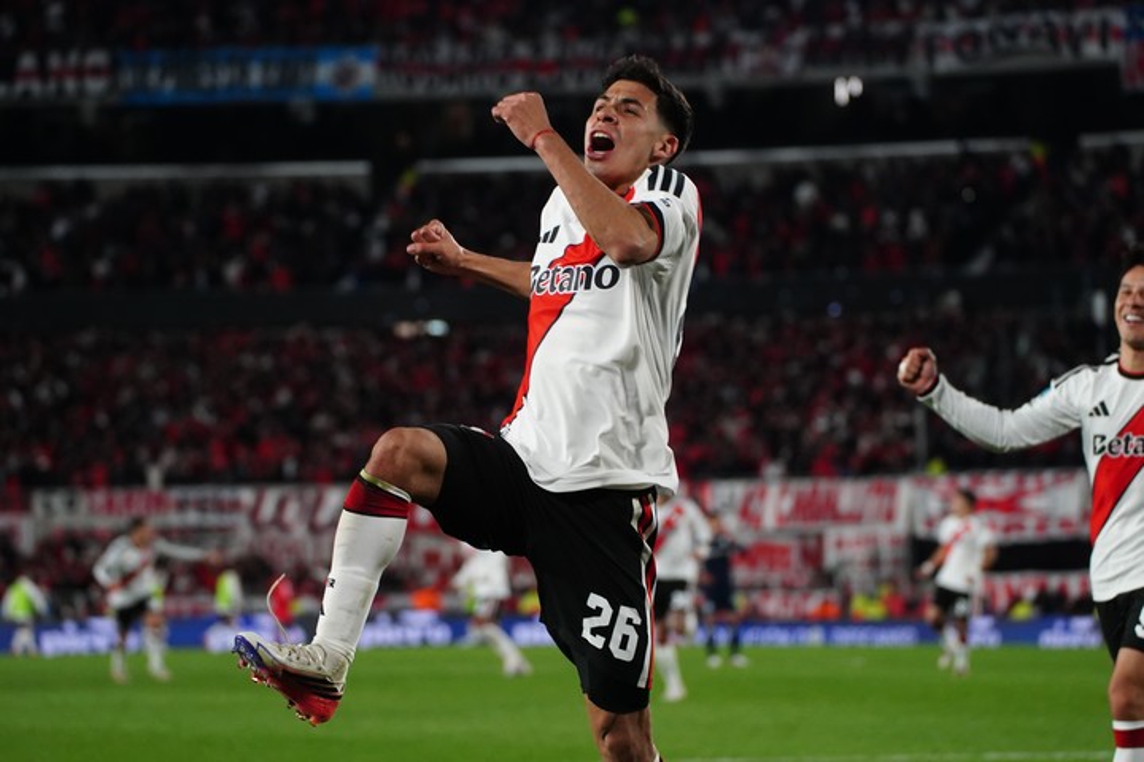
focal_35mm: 169
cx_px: 572
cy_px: 381
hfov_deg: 12.2
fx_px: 5370
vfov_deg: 8.1
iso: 4000
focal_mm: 169
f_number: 5.6
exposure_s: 1/1000
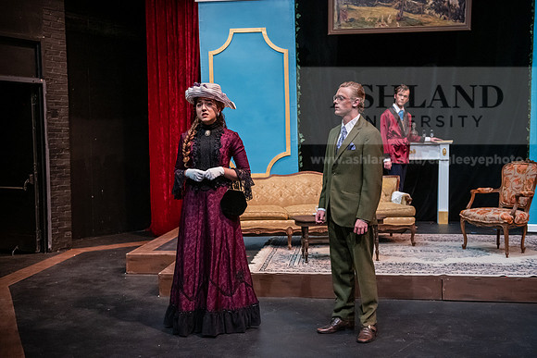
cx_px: 268
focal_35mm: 45
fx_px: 671
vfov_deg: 29.9
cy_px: 179
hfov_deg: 43.6
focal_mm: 45
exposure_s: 1/200
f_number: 3.2
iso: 3200
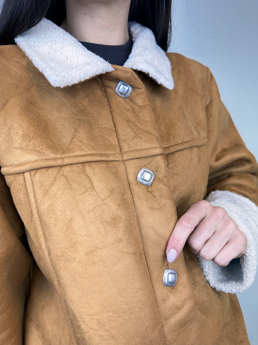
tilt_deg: -1.6
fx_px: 239
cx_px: 129
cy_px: 172
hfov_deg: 56.8
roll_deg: +1.0
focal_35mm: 24
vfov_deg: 71.6
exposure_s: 1/100
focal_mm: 6.86
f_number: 1.78
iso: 64
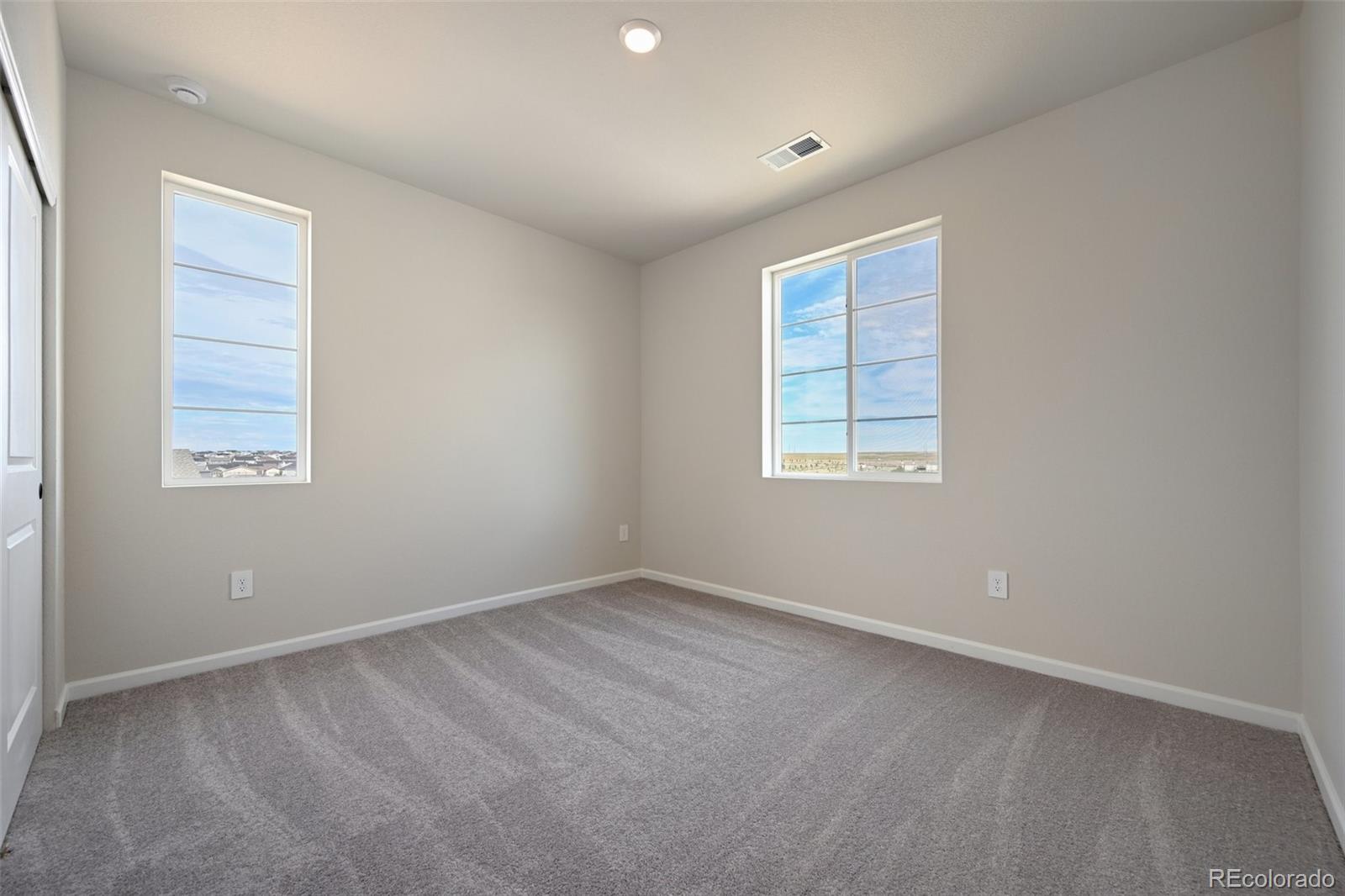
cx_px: 672
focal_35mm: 14
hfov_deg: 104.3
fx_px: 523
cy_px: 448
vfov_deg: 81.2
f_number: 8
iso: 160
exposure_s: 1/15
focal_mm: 14
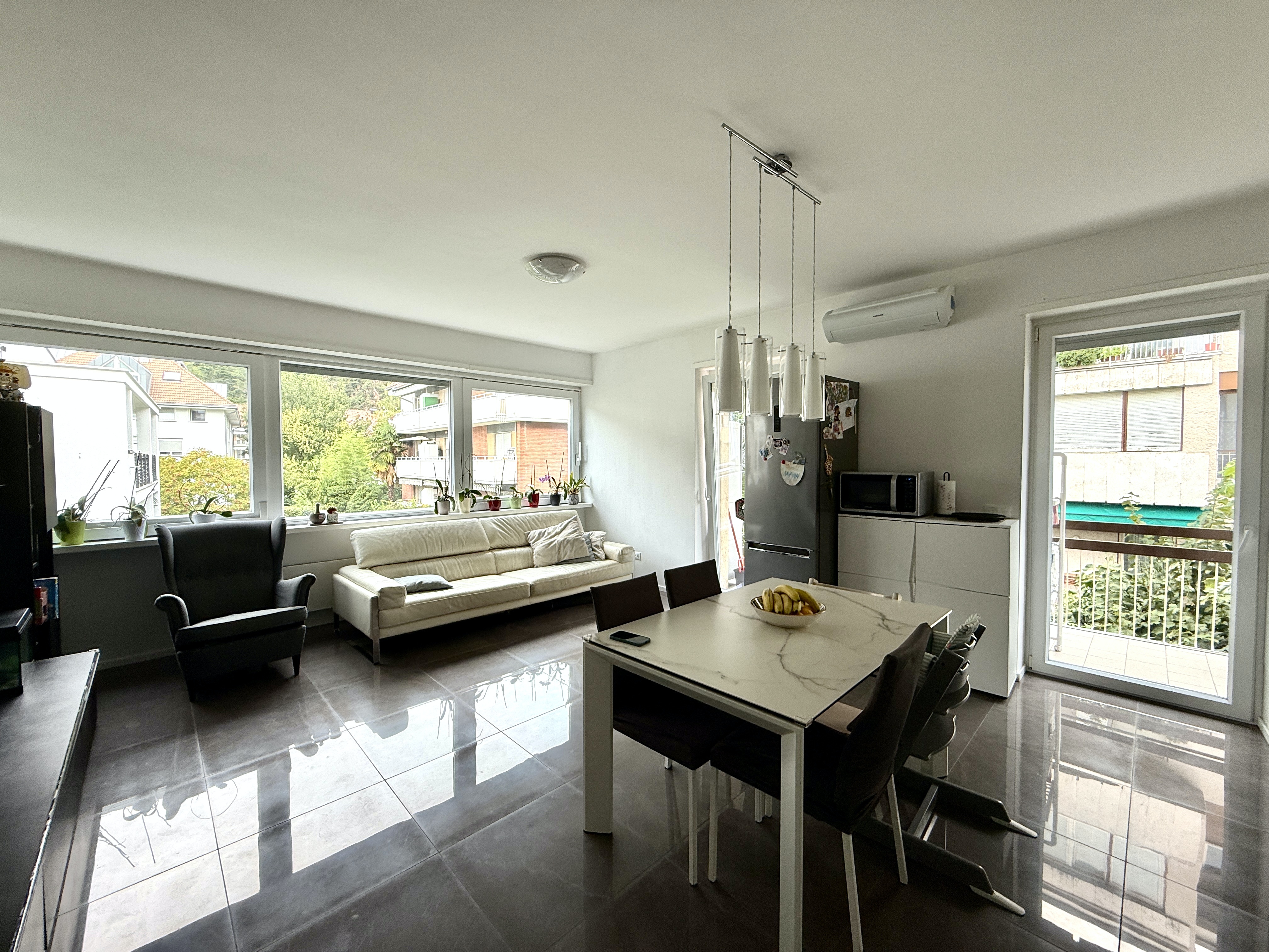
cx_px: 634
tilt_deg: -2.1
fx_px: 513
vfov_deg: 85.7
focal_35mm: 14
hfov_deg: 102.1
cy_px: 476
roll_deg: -0.1
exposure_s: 1/118
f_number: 2.2
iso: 64
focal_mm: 2.22
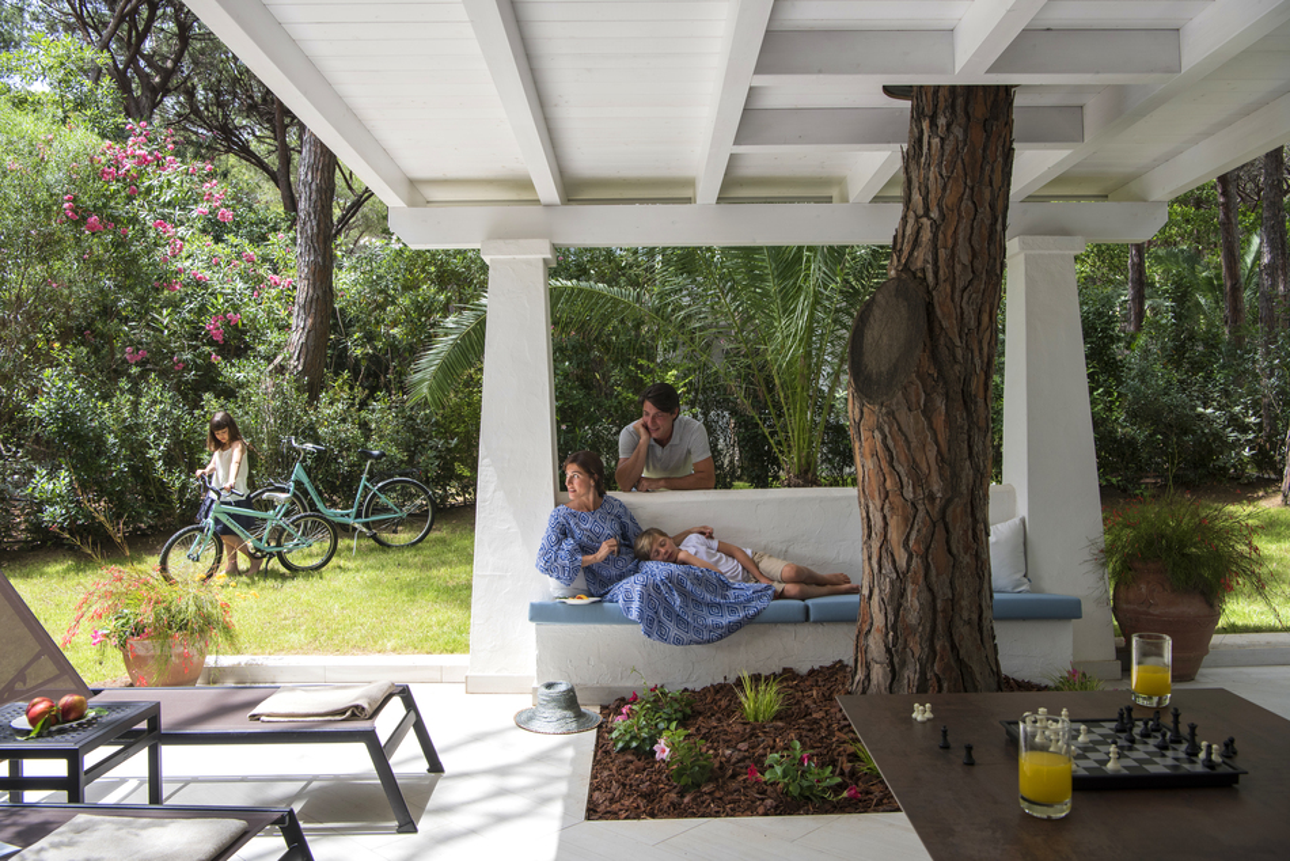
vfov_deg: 45.0
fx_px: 1039
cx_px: 645
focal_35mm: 29
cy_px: 430
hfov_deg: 63.6
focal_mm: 29
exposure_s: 1/125
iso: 250
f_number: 9
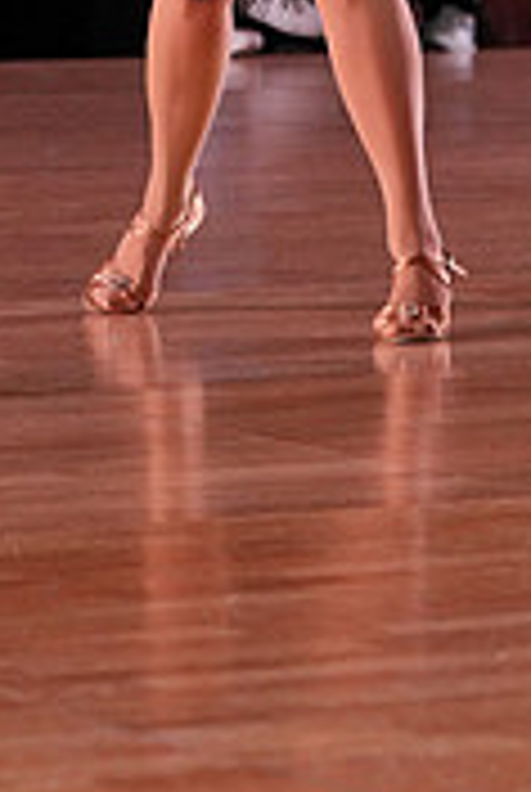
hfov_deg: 4.9
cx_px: 533
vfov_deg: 7.2
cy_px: -256
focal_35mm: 283
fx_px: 6236
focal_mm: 86
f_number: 4
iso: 2000
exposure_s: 1/500
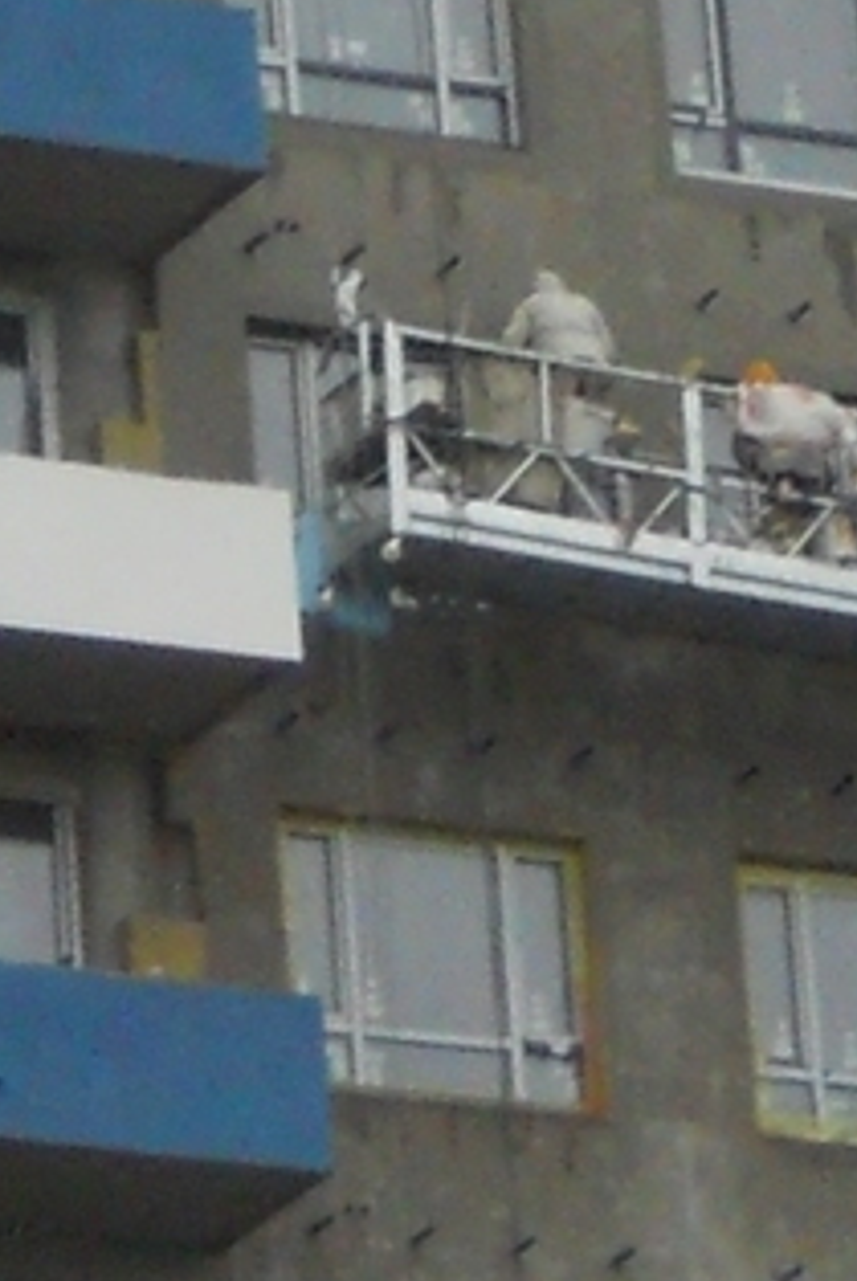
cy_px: -2619
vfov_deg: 5.3
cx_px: 33
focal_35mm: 366
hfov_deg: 3.8
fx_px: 13040
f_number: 3.7
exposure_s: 1/250
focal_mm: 9.6
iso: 320
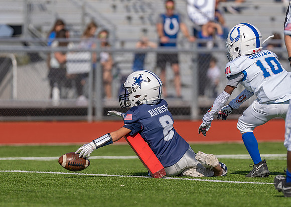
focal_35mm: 360
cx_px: 164
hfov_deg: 5.6
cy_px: 99
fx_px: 2973
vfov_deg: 4.0
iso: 160
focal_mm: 200
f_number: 3.2
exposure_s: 1/3200
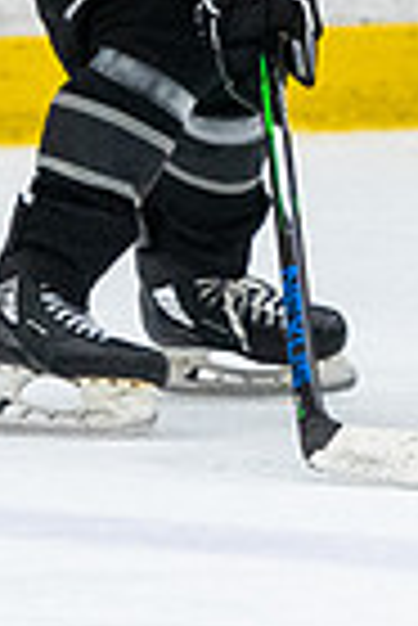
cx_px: 179
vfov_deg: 1.7
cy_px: -310
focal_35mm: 1205
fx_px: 20933
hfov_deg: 1.1
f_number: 2.8
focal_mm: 130
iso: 1800
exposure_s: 1/640
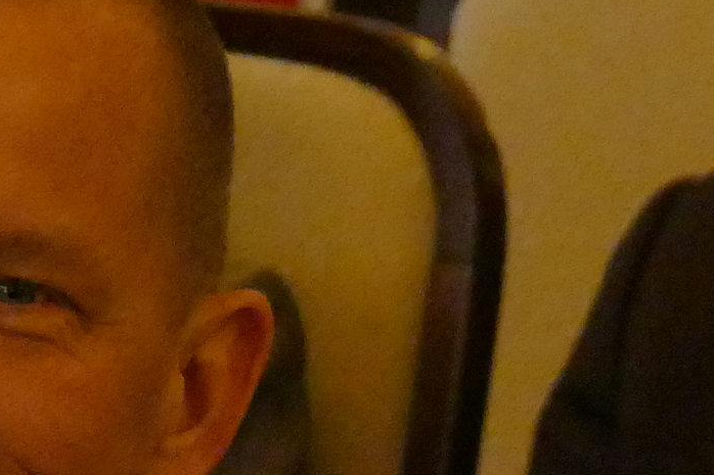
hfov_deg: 3.3
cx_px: 537
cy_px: 958
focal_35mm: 624
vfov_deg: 2.2
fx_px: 12372
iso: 3200
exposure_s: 1/100
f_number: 3.9
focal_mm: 40.84
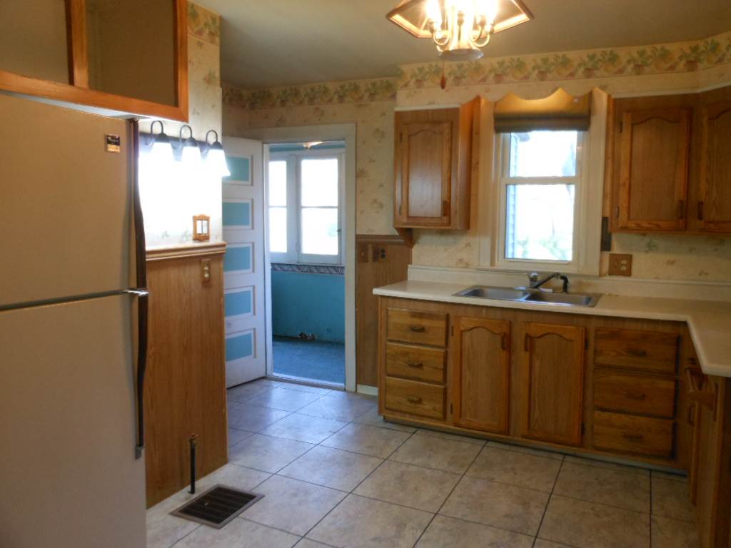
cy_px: 274
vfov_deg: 49.7
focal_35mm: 28
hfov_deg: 63.4
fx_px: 591
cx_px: 366
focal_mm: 5
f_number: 3.7
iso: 320
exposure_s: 1/30
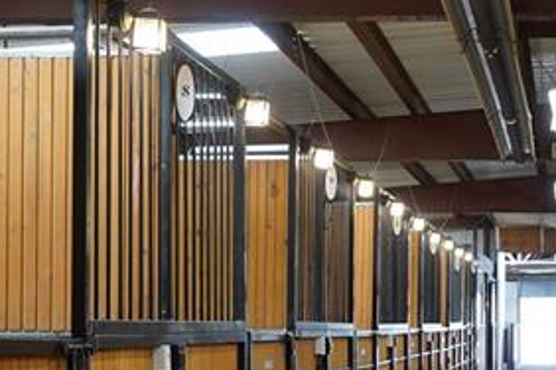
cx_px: 495
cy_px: 337
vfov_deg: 15.5
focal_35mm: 87
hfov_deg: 22.8
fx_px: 1344
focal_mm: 24
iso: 2000
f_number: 4
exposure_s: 1/160
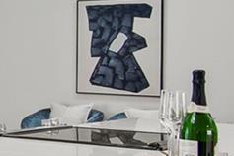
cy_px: 37
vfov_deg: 12.6
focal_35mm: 108
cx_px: -411
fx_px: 702
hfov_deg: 12.2
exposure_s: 1/6
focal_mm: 16
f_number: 9
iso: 100
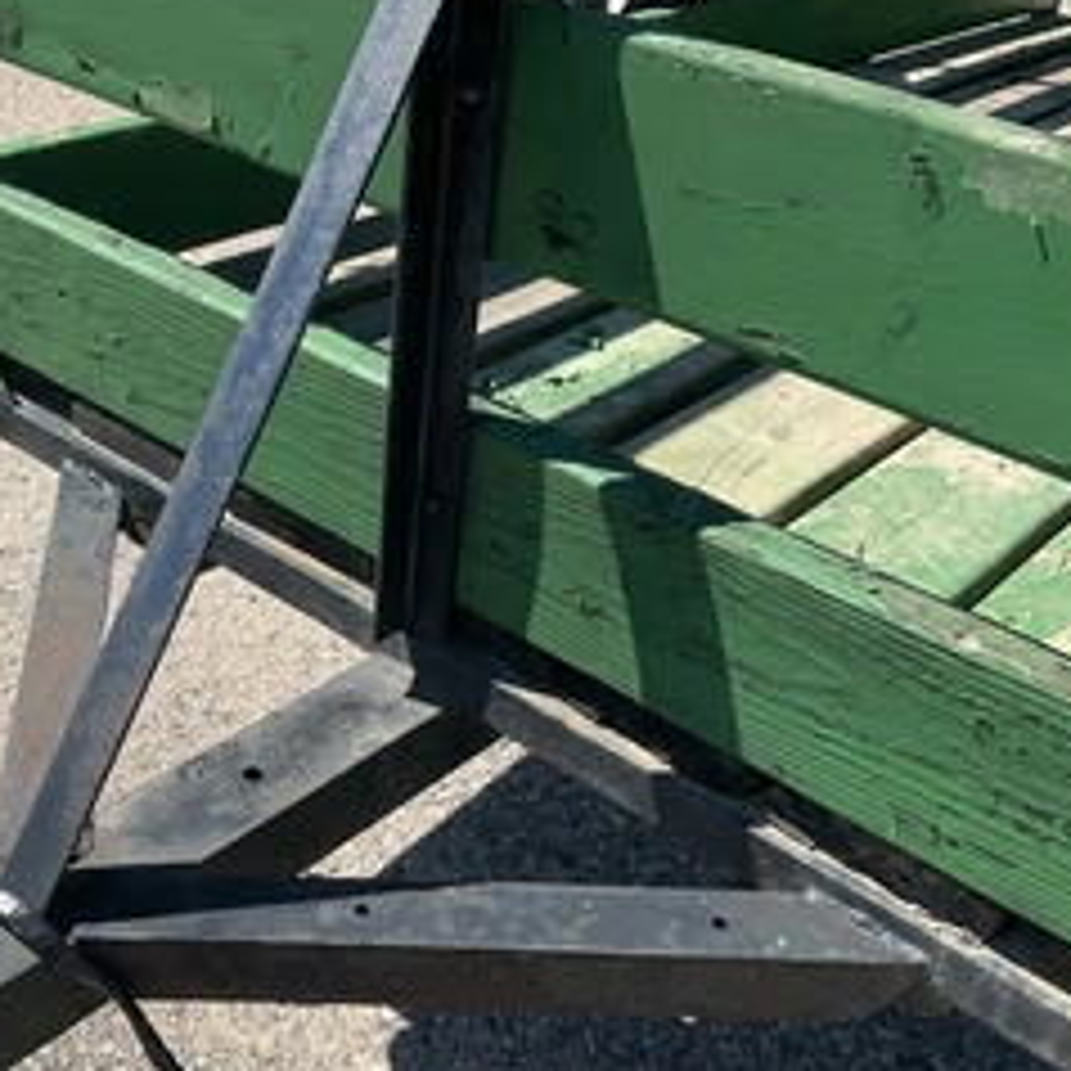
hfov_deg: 38.8
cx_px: 382
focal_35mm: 43
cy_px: 648
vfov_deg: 39.0
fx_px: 1505
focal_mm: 3
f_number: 1.8
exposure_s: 1/1534
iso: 25
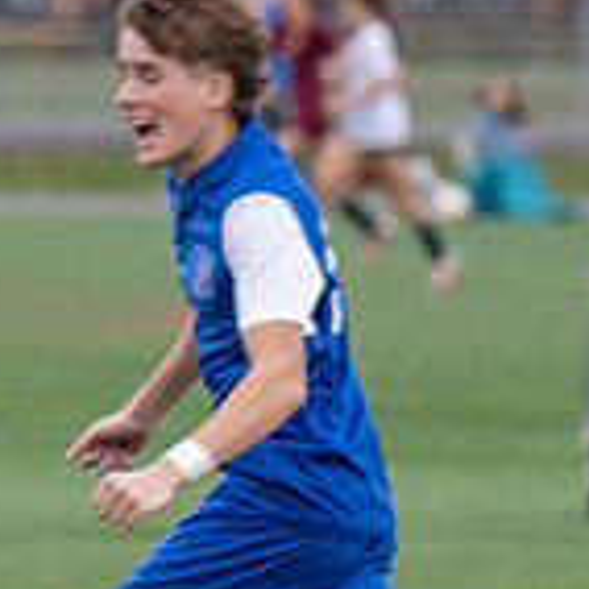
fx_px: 20175
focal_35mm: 1048
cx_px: 87
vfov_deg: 1.7
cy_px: 418
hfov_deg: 1.7
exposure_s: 1/1000
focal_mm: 210
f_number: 5.3
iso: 1250
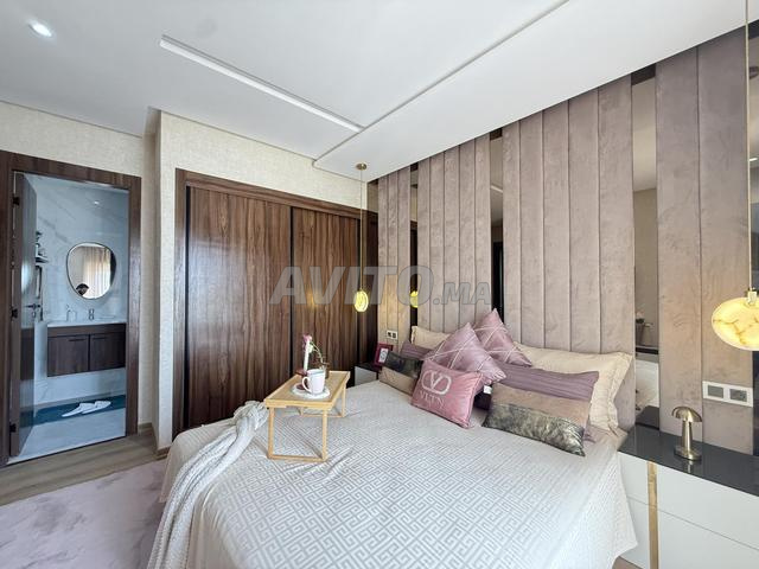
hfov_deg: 102.1
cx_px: 380
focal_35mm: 14
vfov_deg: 85.7
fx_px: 307
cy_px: 284
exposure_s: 1/97
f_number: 2.2
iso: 400
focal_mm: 2.22
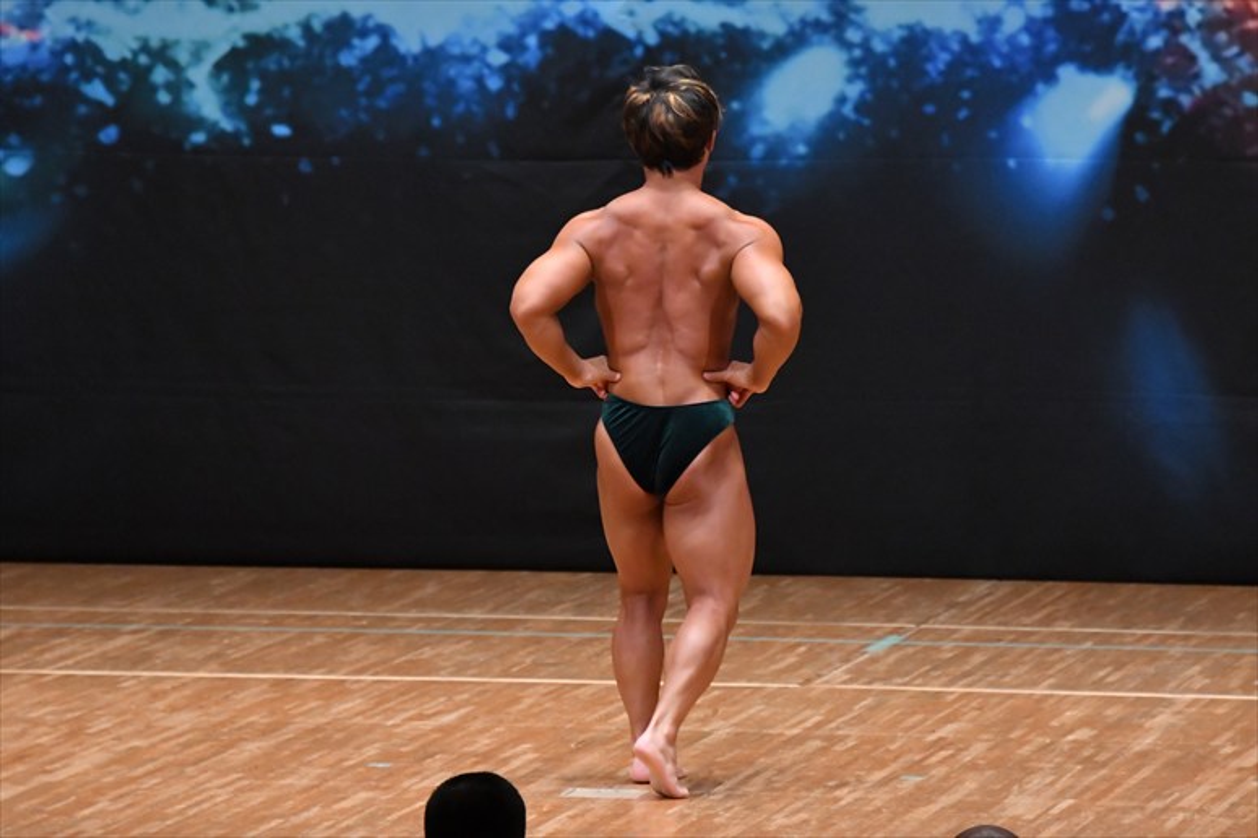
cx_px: 629
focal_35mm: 300
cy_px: 419
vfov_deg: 4.6
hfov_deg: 6.9
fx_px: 10478
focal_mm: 200
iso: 6400
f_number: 5.6
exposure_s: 1/400
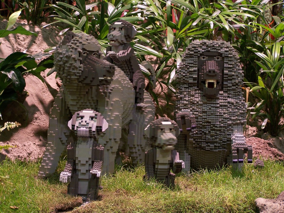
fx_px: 615
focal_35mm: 75
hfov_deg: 26.0
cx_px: 142
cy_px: 106
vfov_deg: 19.6
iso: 80
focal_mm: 12.4
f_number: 3.2
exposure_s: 1/2
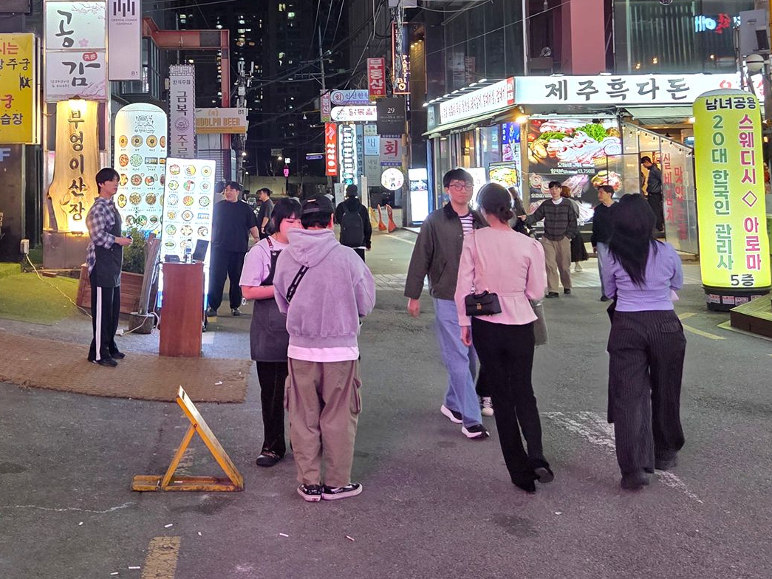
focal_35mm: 44
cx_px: 245
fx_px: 981
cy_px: 111
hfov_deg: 42.2
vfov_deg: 32.0
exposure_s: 1/120
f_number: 1.8
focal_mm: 5.4
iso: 800
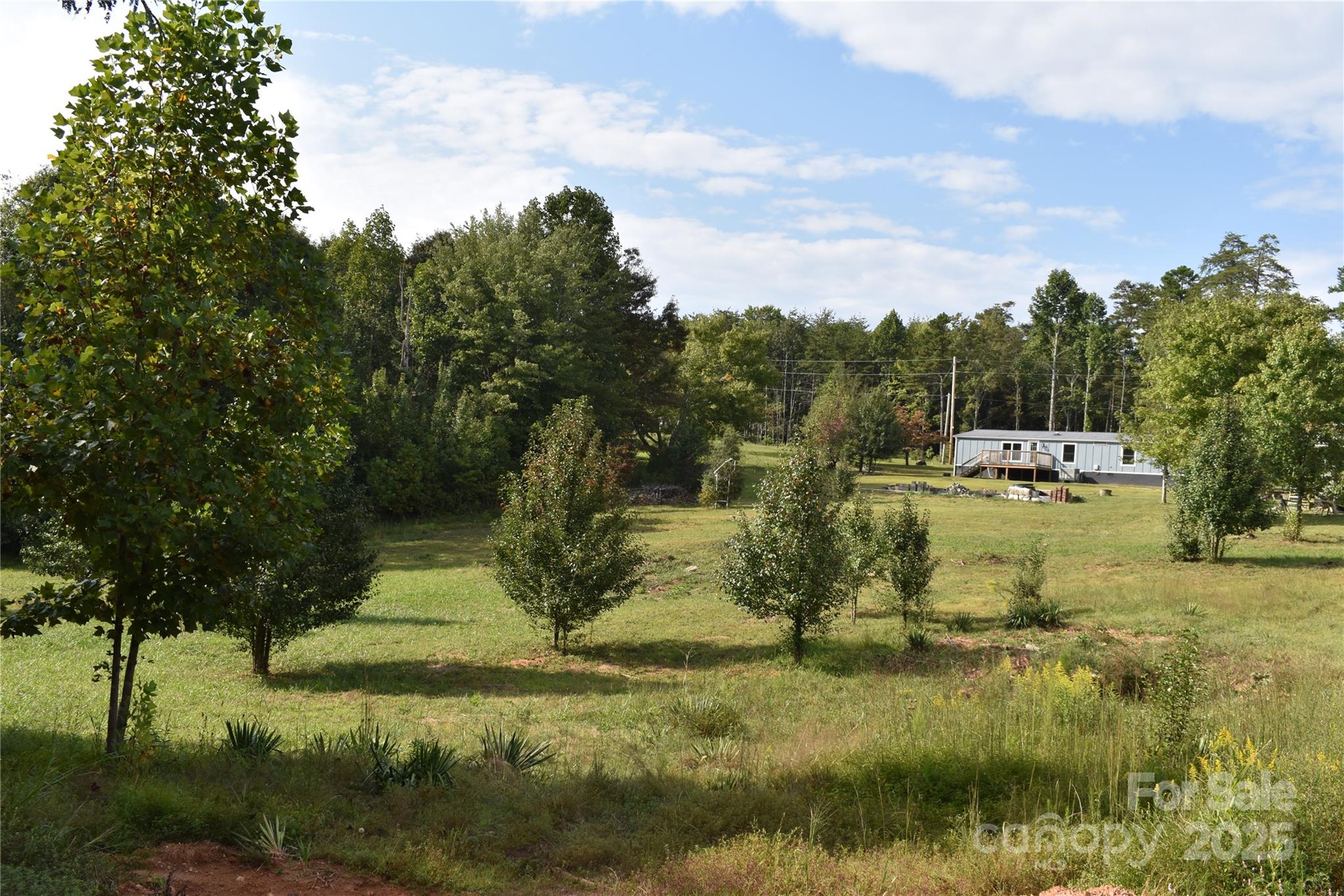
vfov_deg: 38.4
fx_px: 1288
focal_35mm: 34
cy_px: 448
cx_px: 672
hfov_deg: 55.1
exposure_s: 1/200
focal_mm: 23
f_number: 9
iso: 100
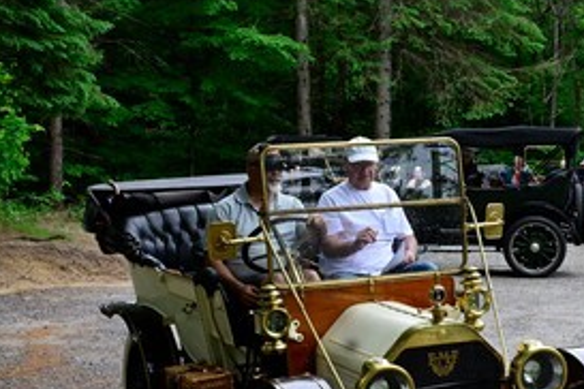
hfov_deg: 21.6
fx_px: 1460
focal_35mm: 90
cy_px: 292
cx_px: 623
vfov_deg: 15.1
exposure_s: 1/500
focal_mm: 41
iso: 1400
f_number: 13
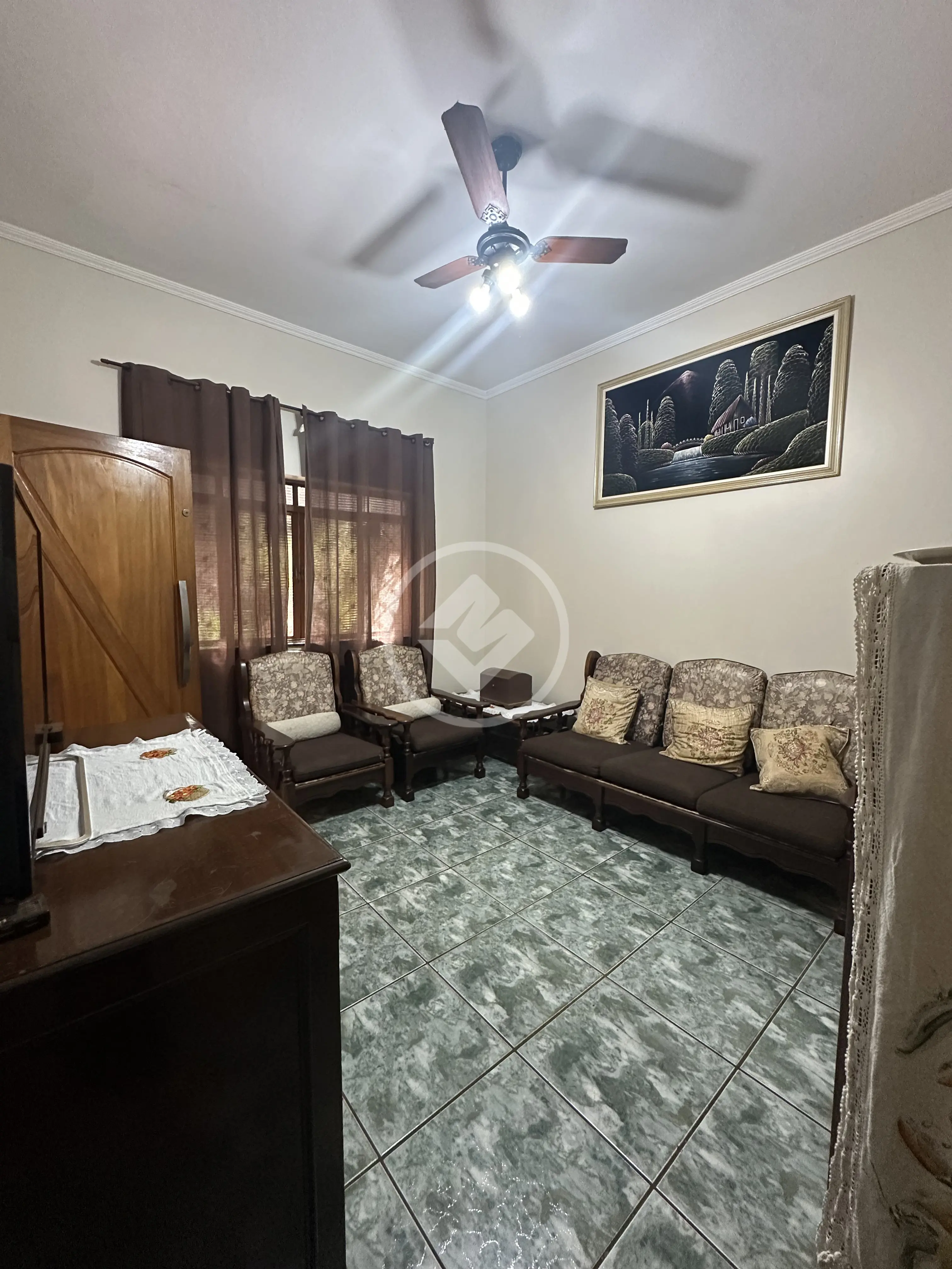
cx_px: 476
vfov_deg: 102.1
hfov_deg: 85.7
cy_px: 634
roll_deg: -1.7
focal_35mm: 14
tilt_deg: -4.9
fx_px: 513
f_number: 2.2
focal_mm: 2.22
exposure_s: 1/60
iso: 500
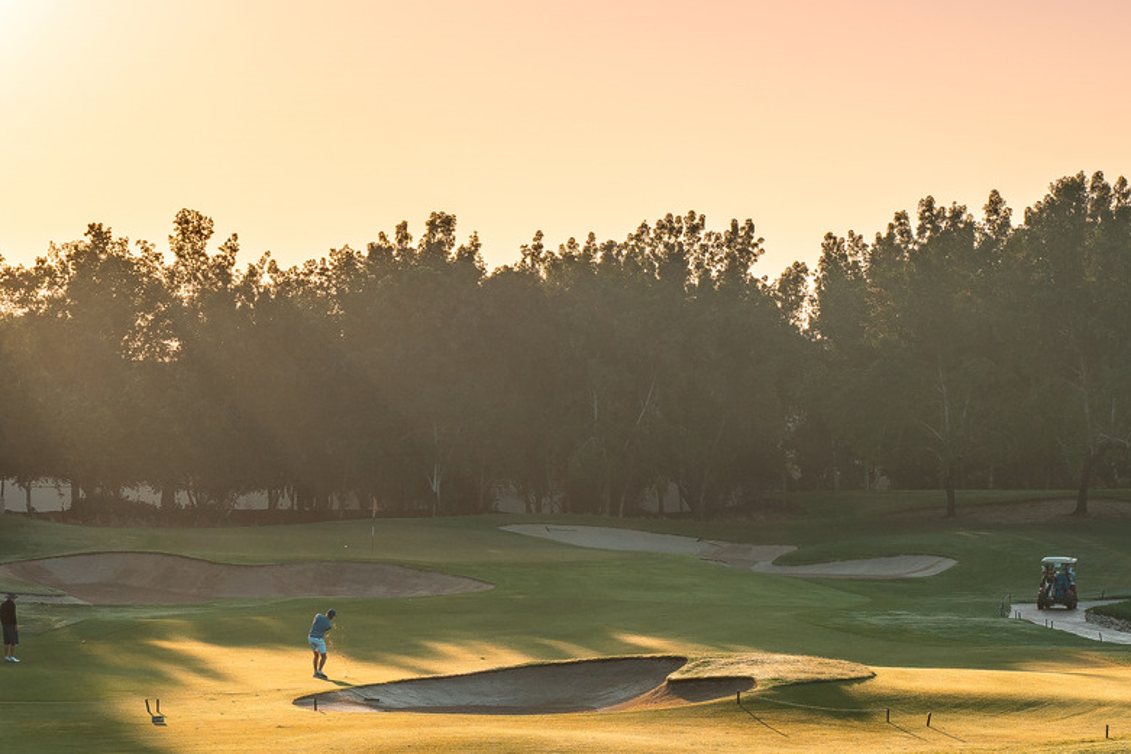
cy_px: 515
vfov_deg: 8.0
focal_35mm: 172
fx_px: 5404
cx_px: 388
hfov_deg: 11.9
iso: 125
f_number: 5
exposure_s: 1/800
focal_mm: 75
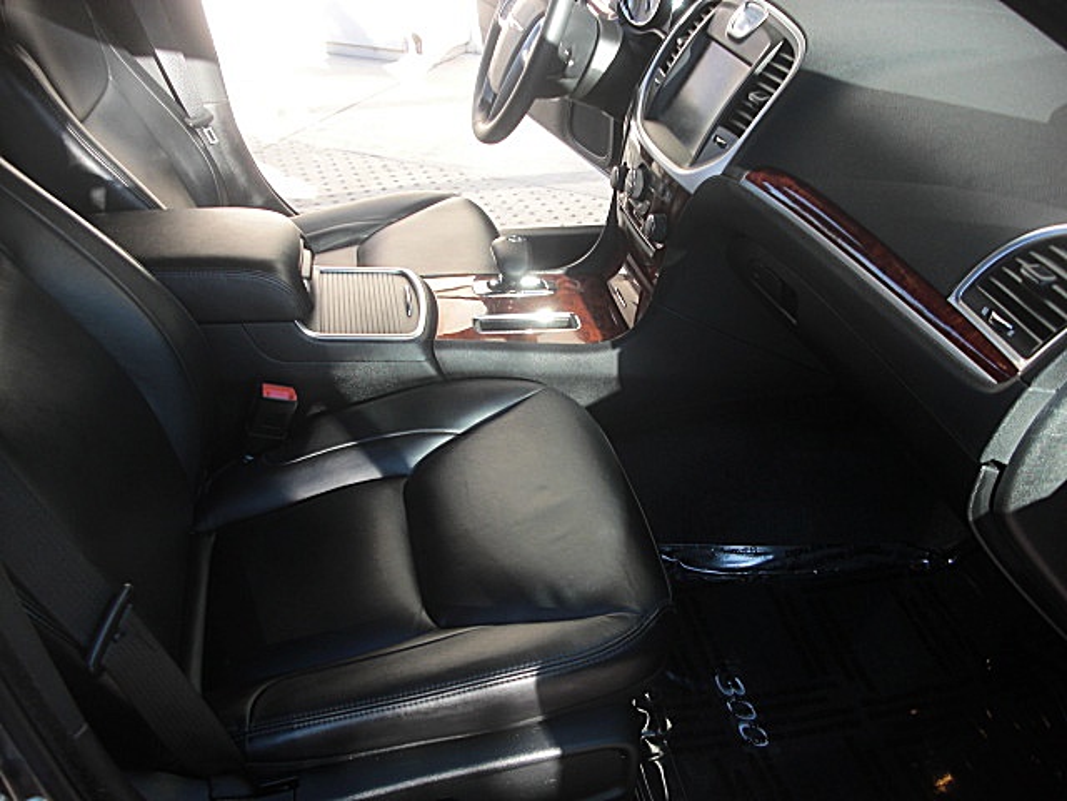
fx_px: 1110
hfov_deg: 51.4
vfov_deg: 39.7
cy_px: 400
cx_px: 534
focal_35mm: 36
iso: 50
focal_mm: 6.3
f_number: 2.8
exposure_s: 1/80
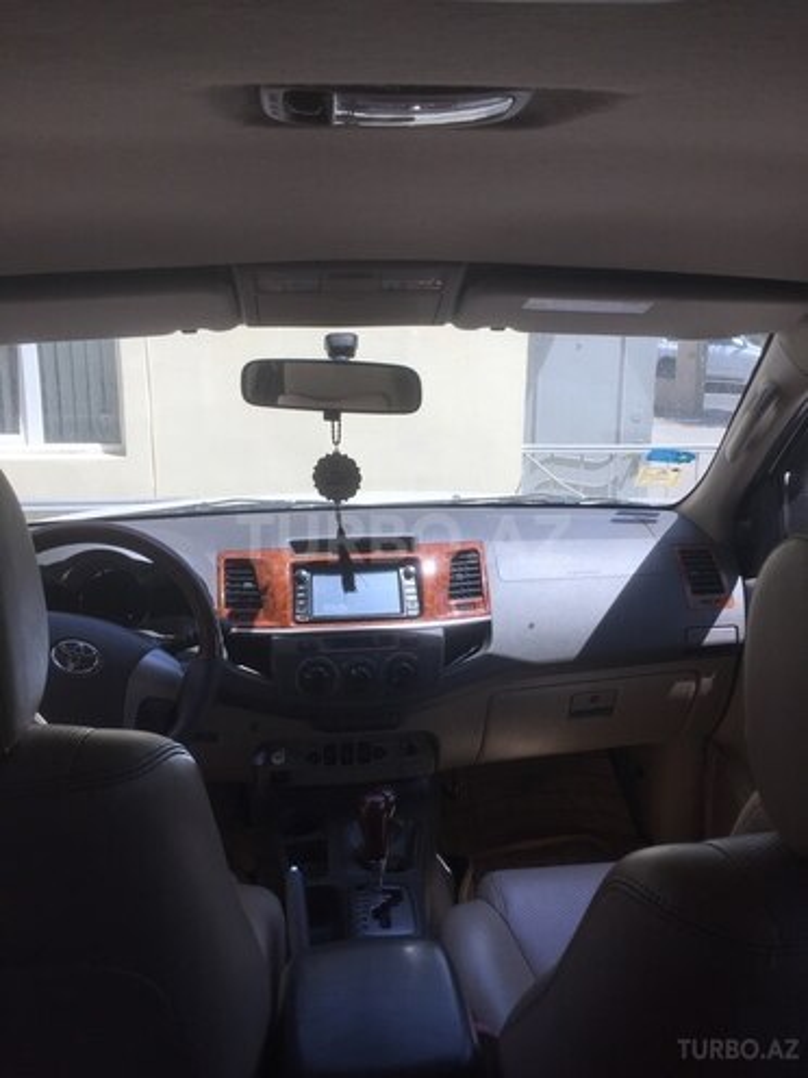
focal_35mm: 29
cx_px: 404
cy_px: 539
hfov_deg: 48.2
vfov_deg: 61.7
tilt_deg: -12.8
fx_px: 903
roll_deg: +0.2
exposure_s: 1/879
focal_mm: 4.15
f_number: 2.2
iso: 32
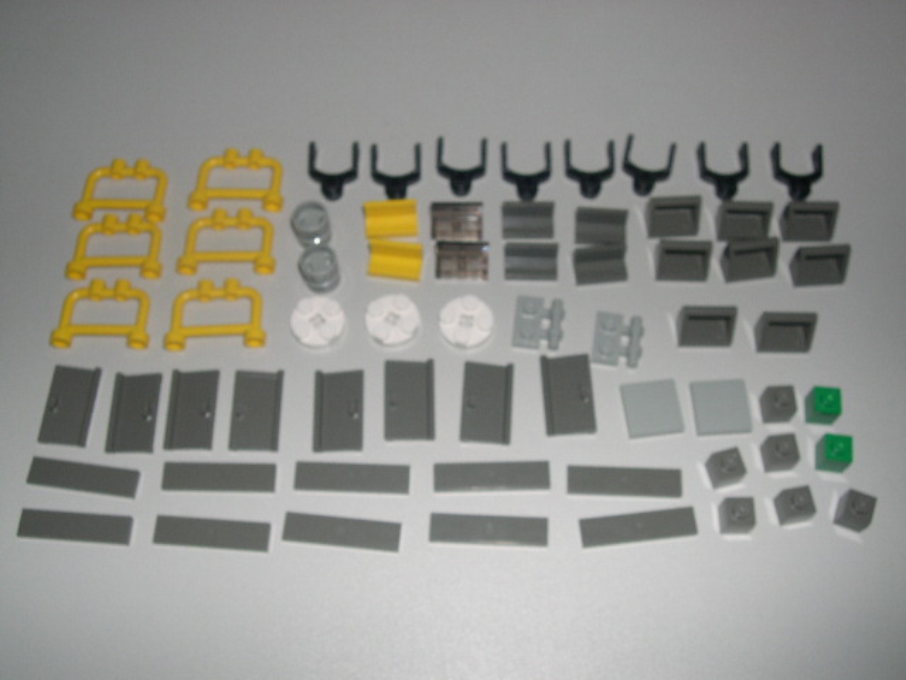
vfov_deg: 37.7
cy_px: 340
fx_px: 995
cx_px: 453
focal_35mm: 38
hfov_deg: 49.0
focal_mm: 8
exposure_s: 1/60
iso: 100
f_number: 7.6
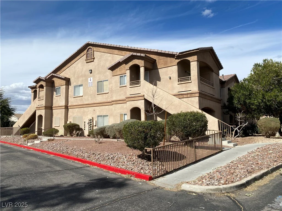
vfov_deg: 53.1
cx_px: 141
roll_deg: -0.2
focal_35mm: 26
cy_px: 106
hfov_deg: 67.3
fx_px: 212
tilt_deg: +6.1
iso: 32
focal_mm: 4.25
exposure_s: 1/5025
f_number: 1.8
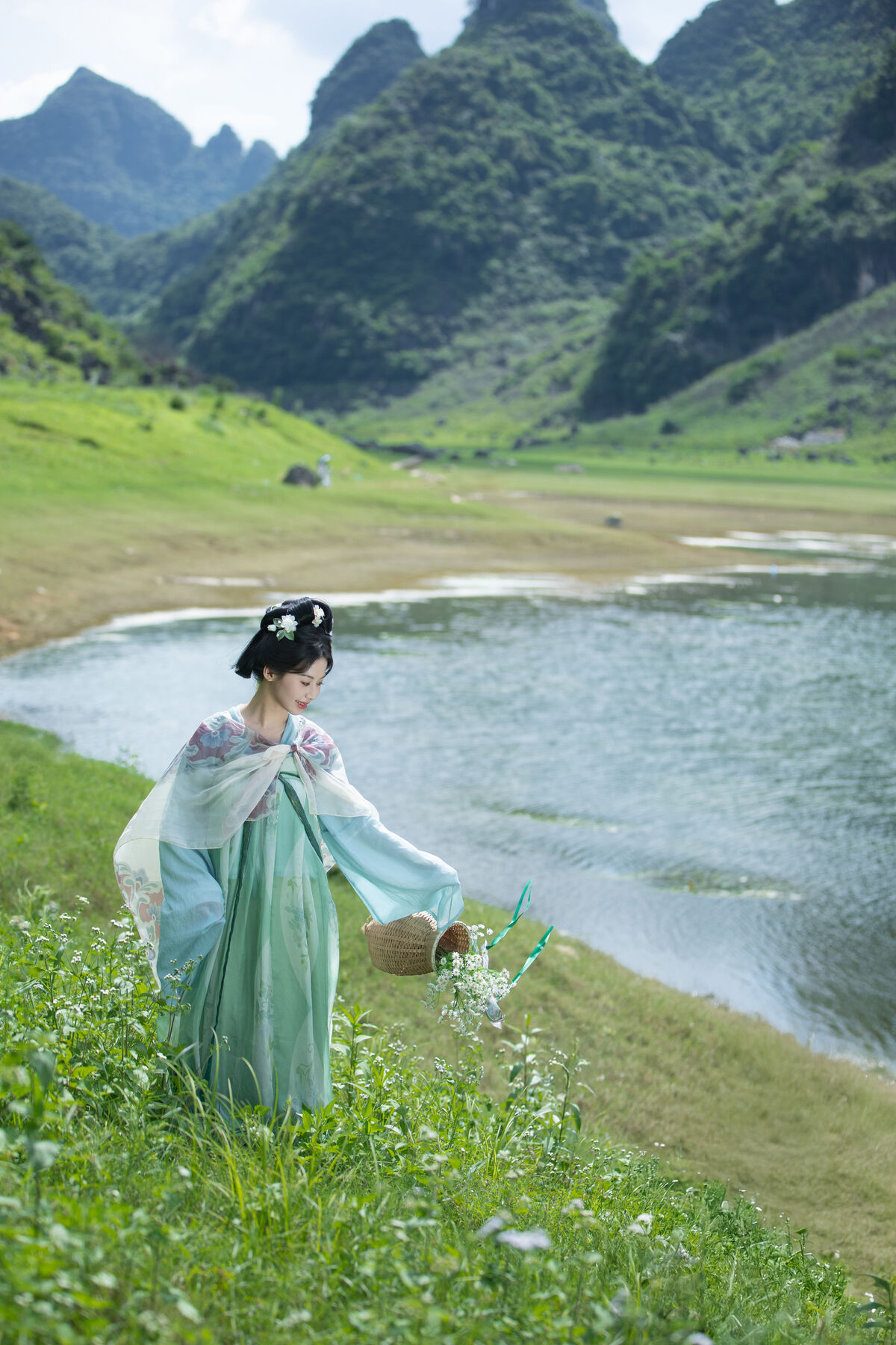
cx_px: 448
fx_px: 2613
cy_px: 672
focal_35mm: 70
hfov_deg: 19.5
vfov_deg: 28.8
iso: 100
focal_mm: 70
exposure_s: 1/1250
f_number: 2.8
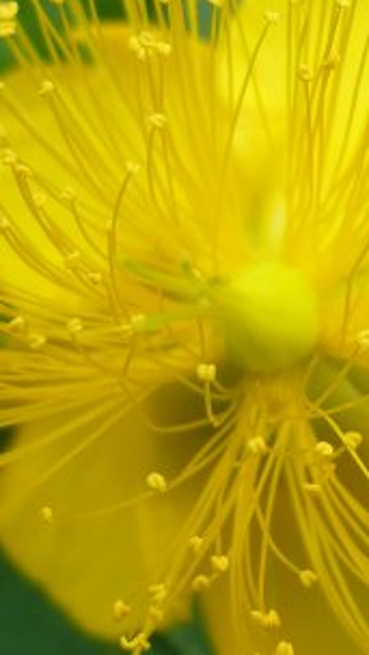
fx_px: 1183
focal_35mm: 68
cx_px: 332
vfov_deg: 31.0
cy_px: 283
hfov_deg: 17.5
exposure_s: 1/640
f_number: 2.8
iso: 80
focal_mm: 5.5
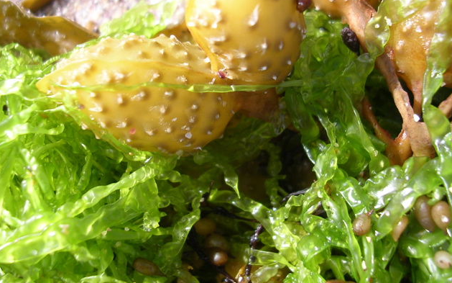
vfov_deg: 31.2
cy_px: 122
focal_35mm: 41
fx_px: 505
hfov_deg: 48.2
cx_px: 228
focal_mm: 5.8
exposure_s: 1/363
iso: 50
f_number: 2.8
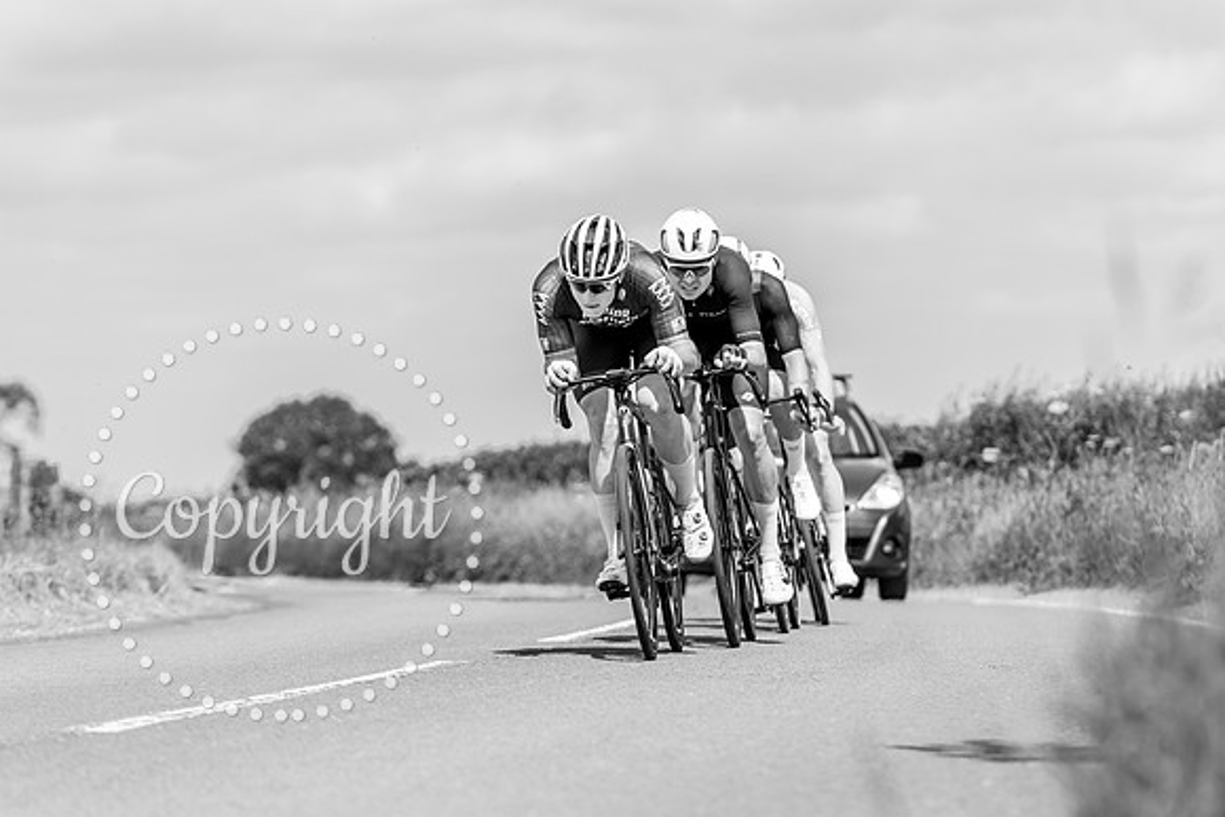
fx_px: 6080
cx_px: 588
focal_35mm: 179
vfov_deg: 7.7
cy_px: 399
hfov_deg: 11.5
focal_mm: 142
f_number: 3.5
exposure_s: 1/1250
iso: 100
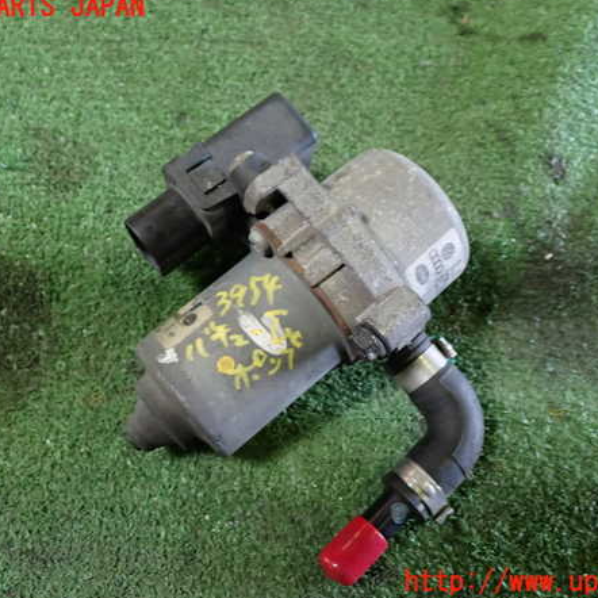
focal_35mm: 36
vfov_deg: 46.0
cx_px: 304
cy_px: 295
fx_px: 704
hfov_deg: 46.0
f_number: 2.3
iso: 250
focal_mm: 5.4
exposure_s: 1/30
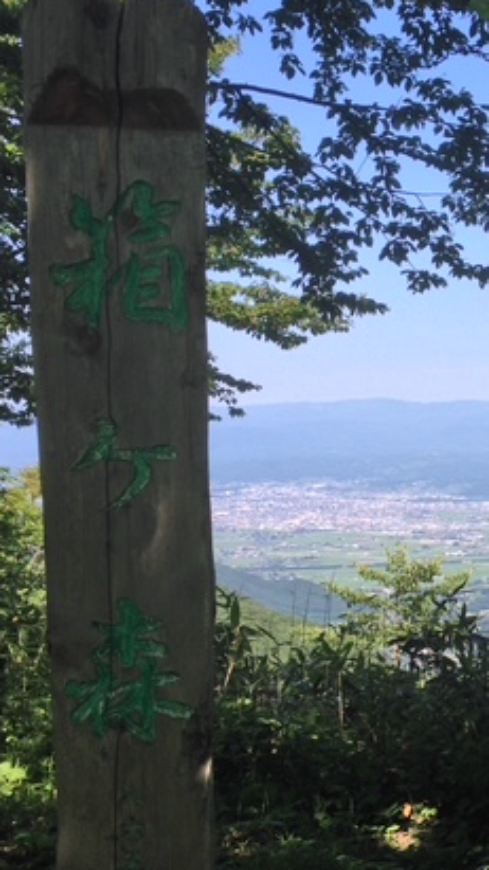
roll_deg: -0.2
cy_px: 478
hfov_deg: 20.8
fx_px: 1292
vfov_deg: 37.2
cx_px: 472
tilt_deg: -4.7
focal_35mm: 56
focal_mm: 4.12
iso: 50
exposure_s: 1/821
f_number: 2.4
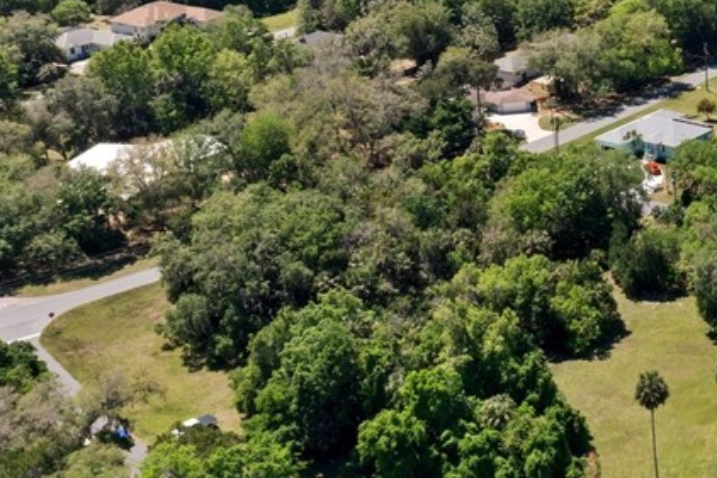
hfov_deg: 24.8
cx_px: 909
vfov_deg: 18.5
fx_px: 1433
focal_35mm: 72
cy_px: 26
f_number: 5.6
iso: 100
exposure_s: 1/320
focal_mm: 10.26
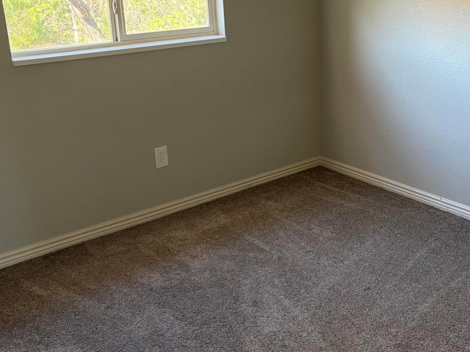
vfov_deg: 33.4
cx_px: 301
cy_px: 130
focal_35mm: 43
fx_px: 584
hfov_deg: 43.4
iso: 160
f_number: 1.6
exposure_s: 1/60
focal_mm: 5.96
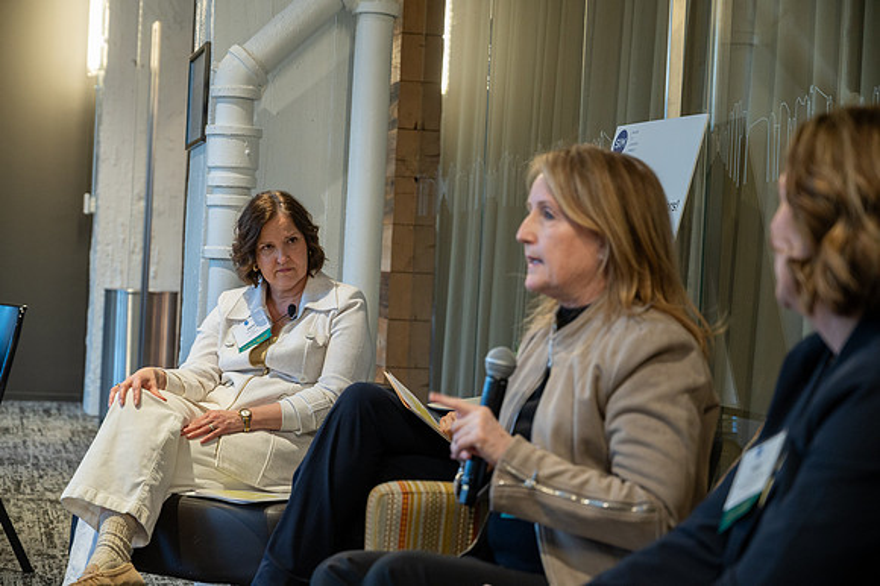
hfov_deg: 28.9
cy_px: 293
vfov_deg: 19.4
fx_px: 1710
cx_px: 440
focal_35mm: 70
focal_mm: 70
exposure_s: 1/50
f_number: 4
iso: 1600
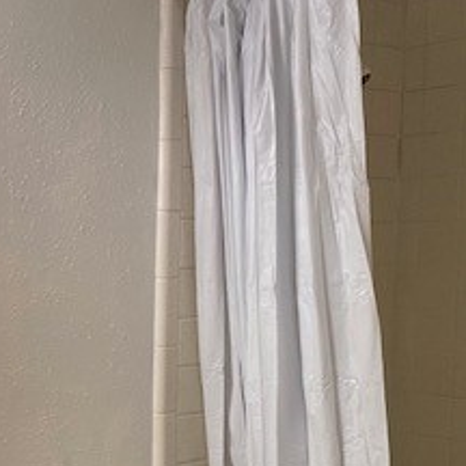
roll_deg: +0.3
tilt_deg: -7.0
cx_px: -26
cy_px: 373
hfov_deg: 24.0
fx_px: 1036
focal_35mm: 68
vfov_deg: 24.9
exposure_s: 1/120
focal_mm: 4.25
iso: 80
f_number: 1.8
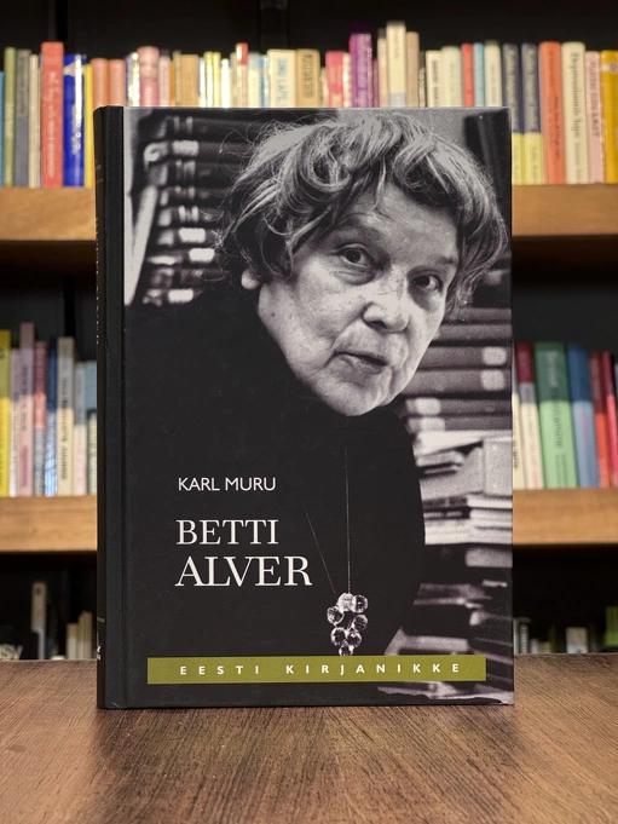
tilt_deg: +0.5
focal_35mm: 77
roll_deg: -0.3
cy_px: 412
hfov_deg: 19.1
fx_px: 1832
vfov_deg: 25.3
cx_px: 309
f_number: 2.8
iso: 250
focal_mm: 9
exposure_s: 1/86
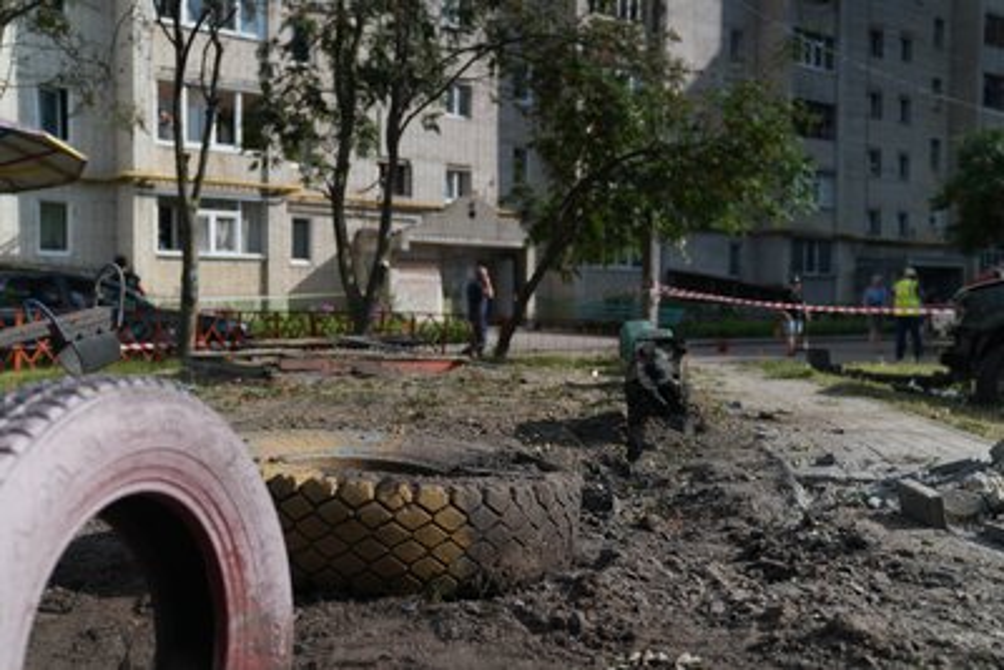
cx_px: 502
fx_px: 1004
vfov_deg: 36.9
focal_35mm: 36
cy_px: 335
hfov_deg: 53.1
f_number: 2.8
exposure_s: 1/50
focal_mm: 36
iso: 250
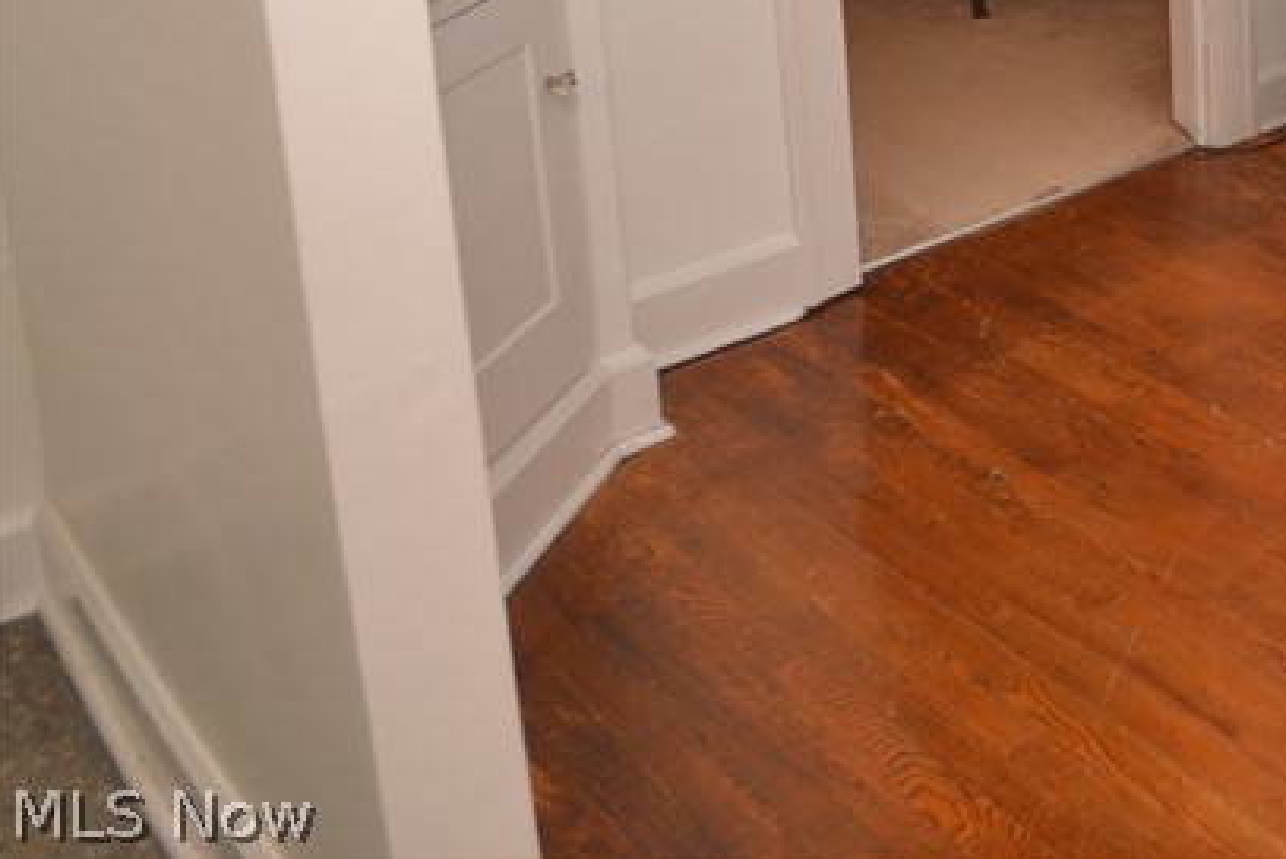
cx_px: 1709
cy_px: -278
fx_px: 1430
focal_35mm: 40
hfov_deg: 33.6
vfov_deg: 27.5
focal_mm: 10
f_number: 5.6
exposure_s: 1/60
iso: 400
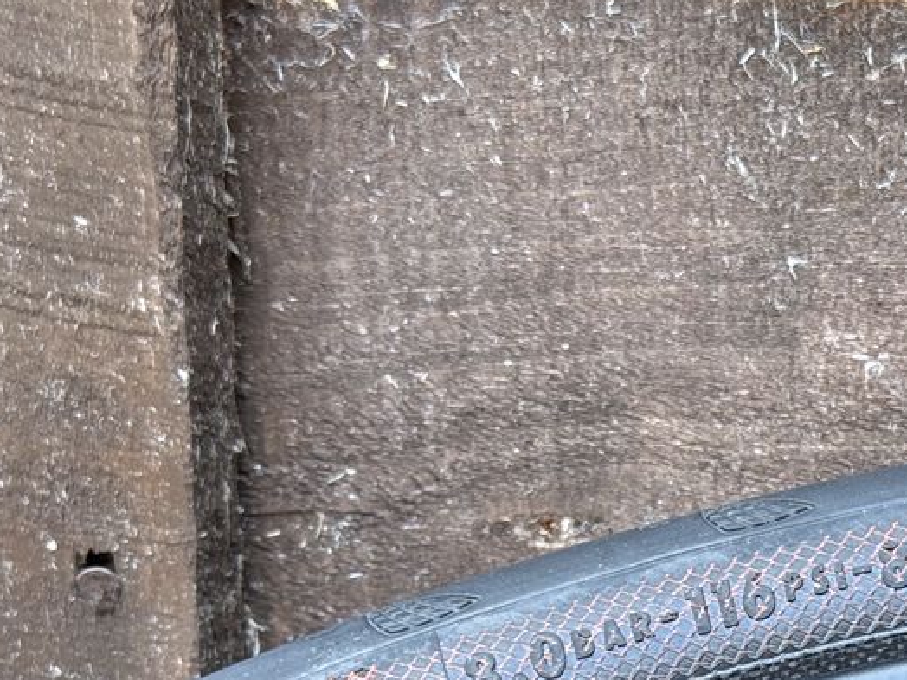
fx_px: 2882
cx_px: 945
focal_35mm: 110
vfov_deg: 13.2
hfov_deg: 17.4
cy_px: 716
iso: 100
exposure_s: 1/118
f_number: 1.78
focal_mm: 6.76
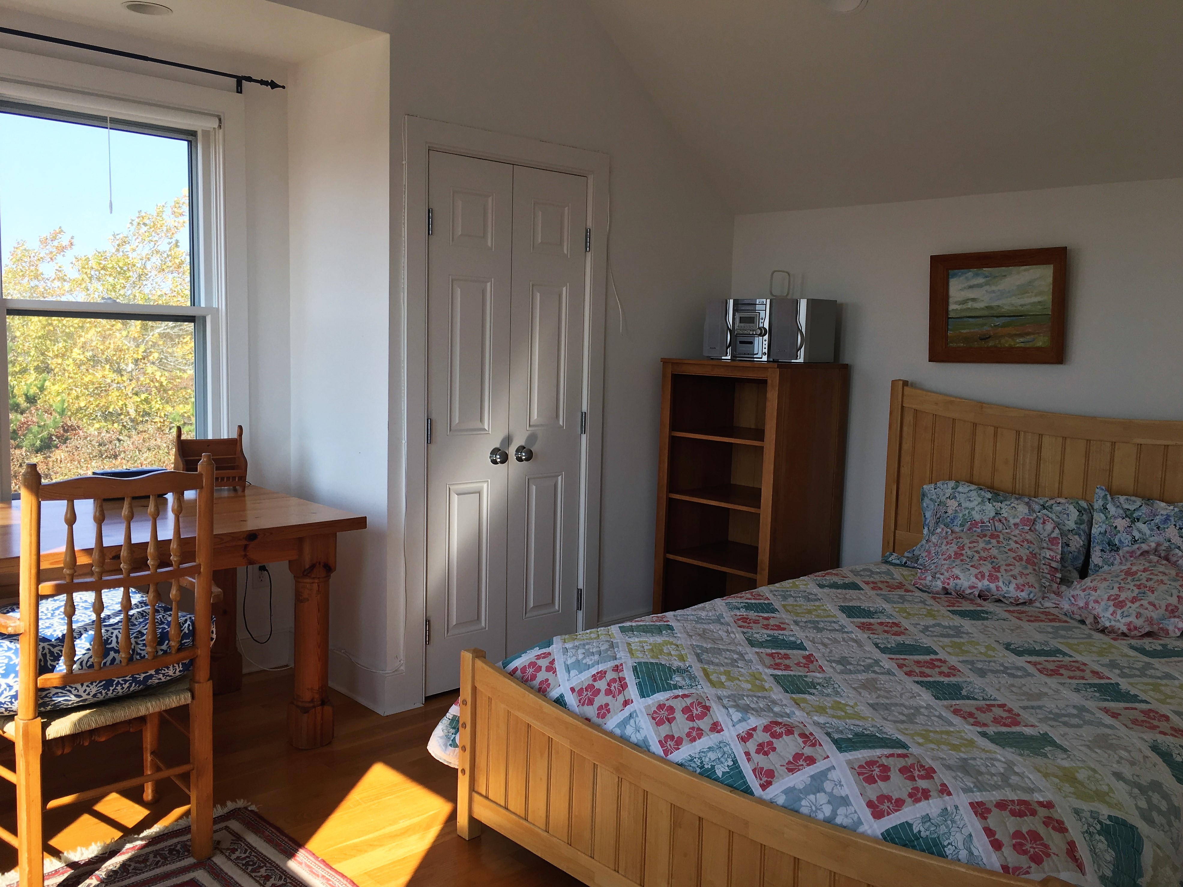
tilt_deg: -5.6
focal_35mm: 29
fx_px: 991
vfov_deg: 48.2
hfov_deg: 61.7
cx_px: 592
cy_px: 444
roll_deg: -2.6
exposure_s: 1/202
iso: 25
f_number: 2.2
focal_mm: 4.15
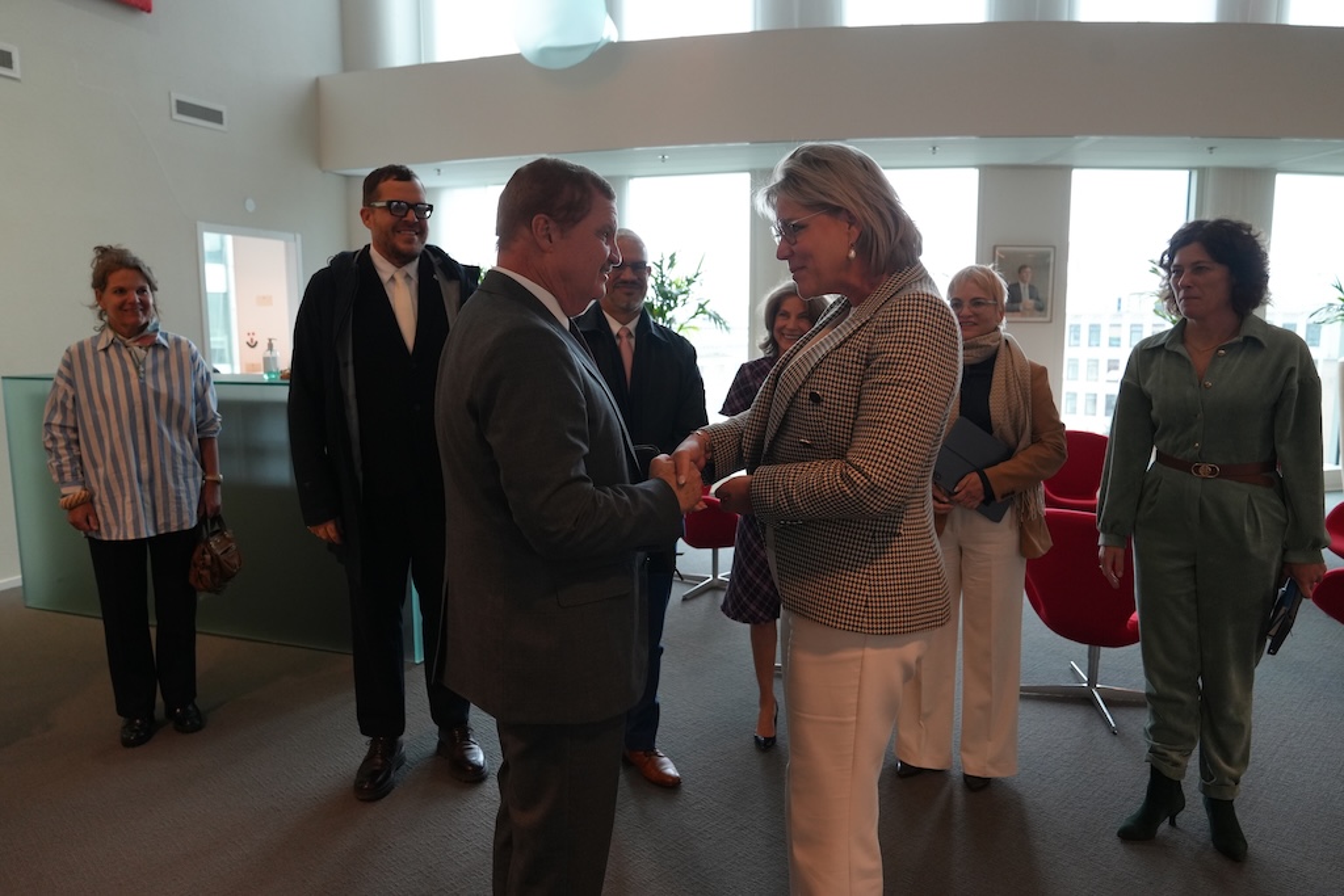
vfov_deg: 51.3
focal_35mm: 25
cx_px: 672
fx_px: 933
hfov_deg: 71.5
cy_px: 448
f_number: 4
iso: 2500
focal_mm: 25
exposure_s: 1/160
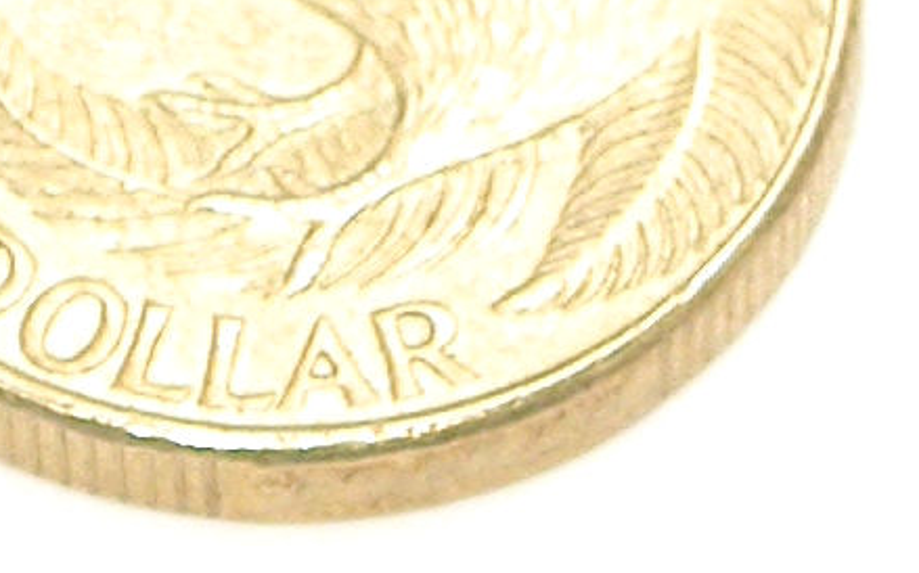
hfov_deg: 2.5
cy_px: 922
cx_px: 442
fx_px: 21156
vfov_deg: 1.6
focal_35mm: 845
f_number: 5.1
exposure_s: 1/21.8
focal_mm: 32
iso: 100
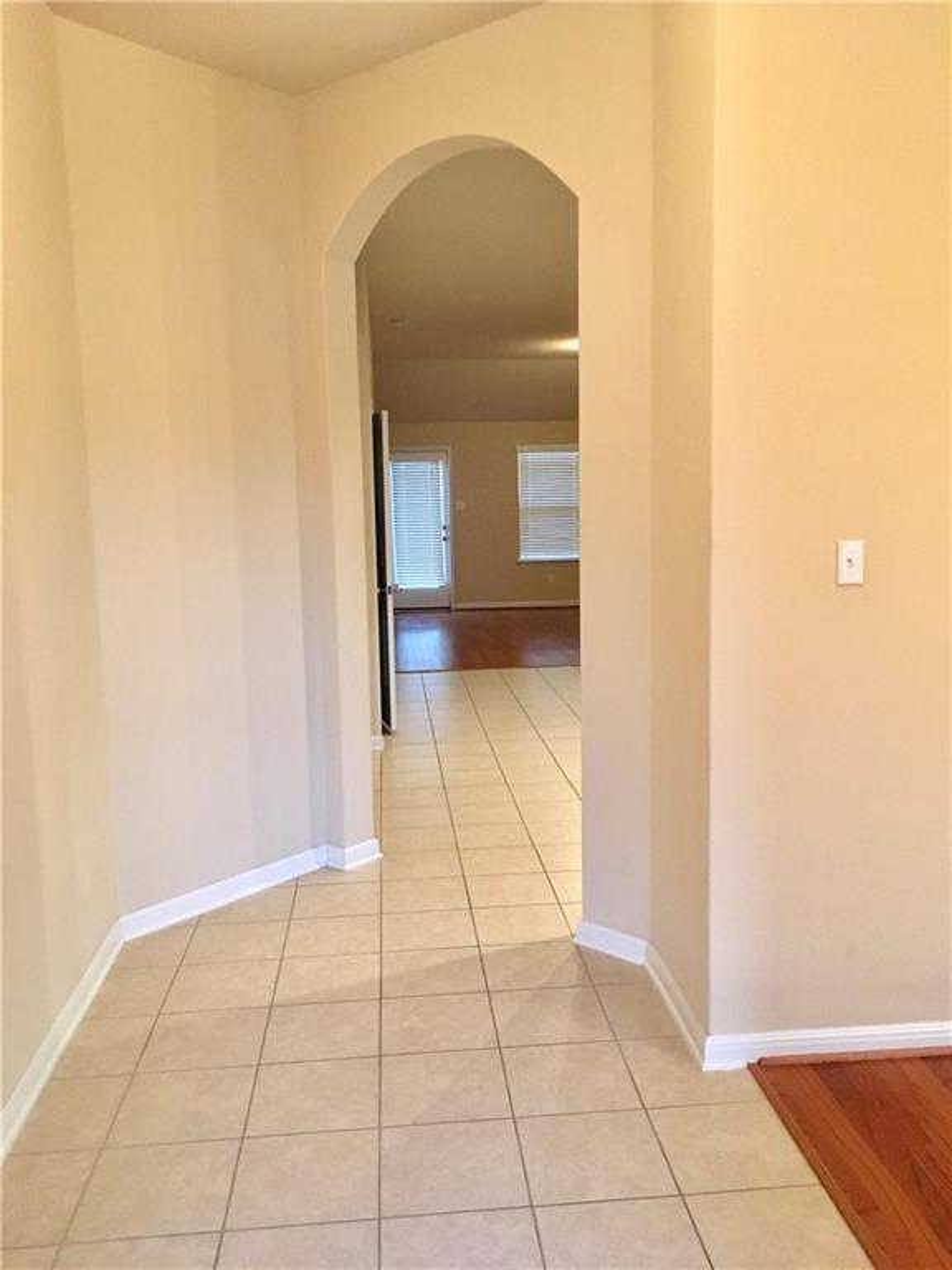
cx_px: 476
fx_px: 1063
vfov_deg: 61.7
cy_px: 635
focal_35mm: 29
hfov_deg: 48.2
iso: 200
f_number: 2.2
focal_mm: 4.15
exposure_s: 1/30
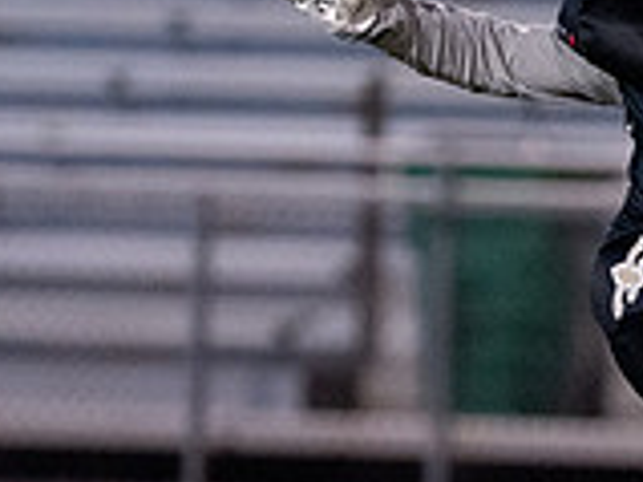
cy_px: 494
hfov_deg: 1.9
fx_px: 19396
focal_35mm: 1045
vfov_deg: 1.4
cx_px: 578
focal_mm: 200
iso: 5000
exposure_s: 1/1000
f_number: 2.8
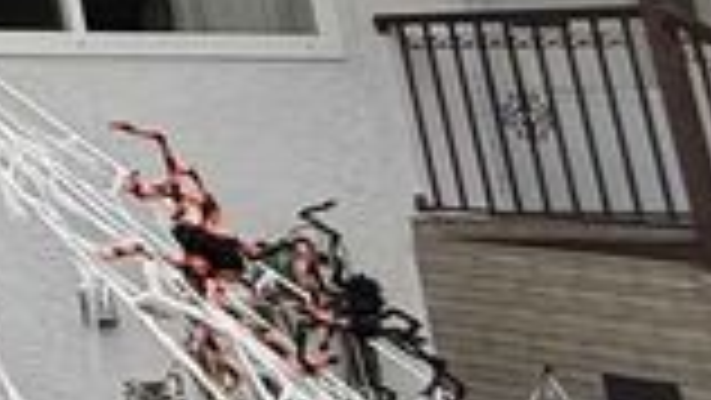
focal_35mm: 99
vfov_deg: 11.2
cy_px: -382
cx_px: -1400
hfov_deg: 11.6
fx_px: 1867
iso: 64
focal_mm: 2.22
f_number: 2.2
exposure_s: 1/271
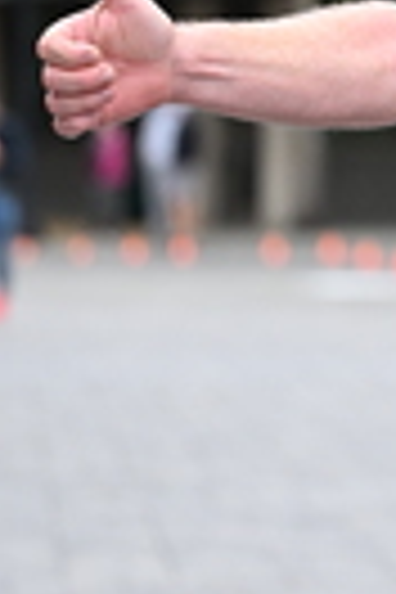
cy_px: -112
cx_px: 821
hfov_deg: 3.5
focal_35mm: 387
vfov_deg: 5.3
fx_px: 6385
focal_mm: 93
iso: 640
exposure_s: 1/2000
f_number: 2.8
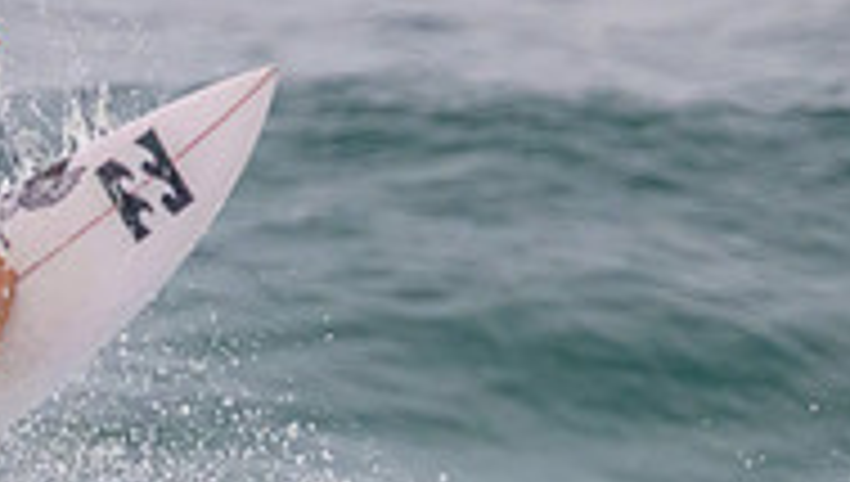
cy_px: 637
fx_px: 57947
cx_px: 54
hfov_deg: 0.8
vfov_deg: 0.5
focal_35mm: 2567
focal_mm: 800
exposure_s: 1/2000
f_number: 11
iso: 8000
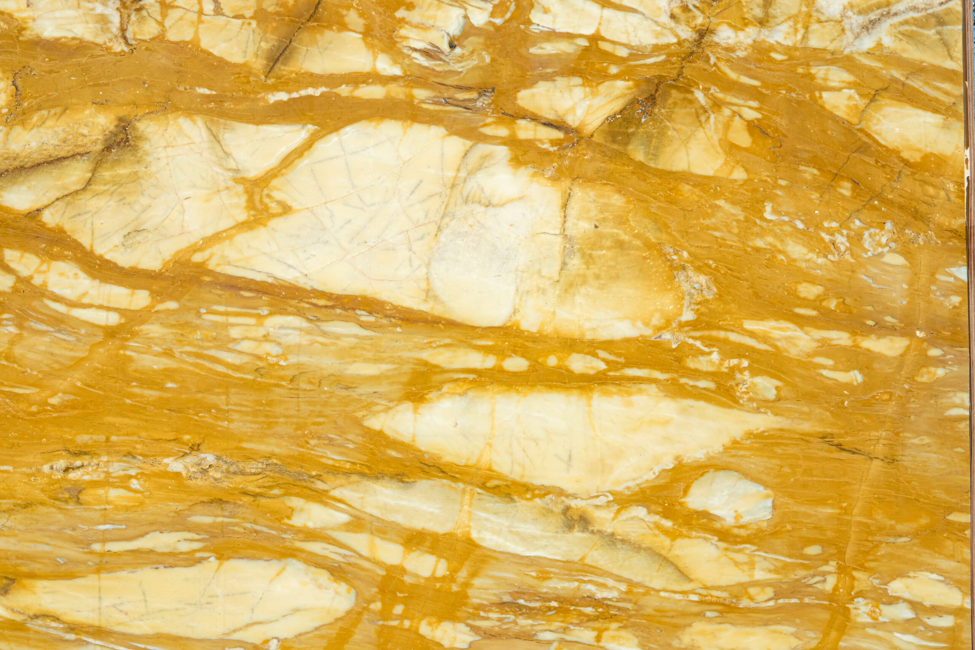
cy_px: 325
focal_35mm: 83
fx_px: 2248
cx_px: 488
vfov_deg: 16.5
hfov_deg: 24.5
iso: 200
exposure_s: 1/60
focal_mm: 55
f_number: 22
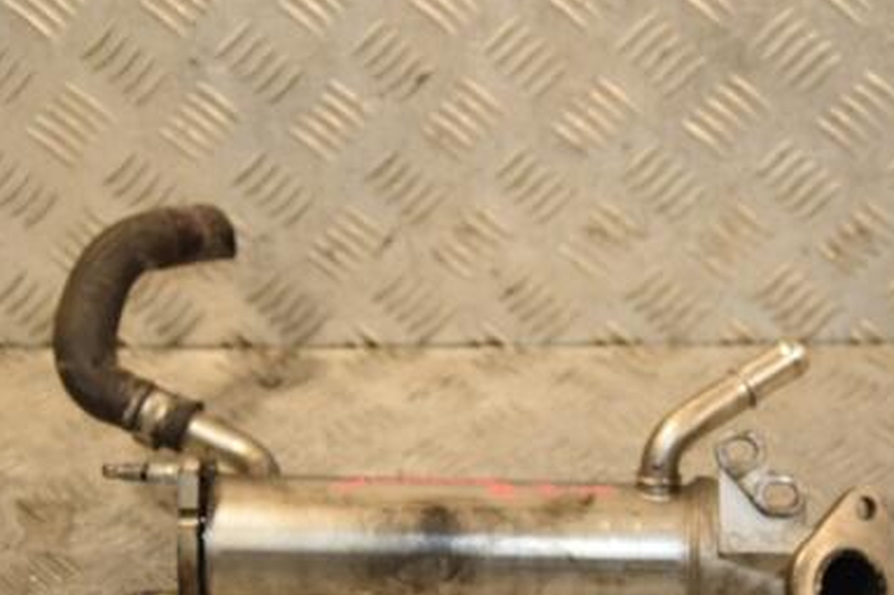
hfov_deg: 19.3
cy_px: 392
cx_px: 579
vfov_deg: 12.9
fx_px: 2626
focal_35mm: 106
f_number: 5
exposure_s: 1/200
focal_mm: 45
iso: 800
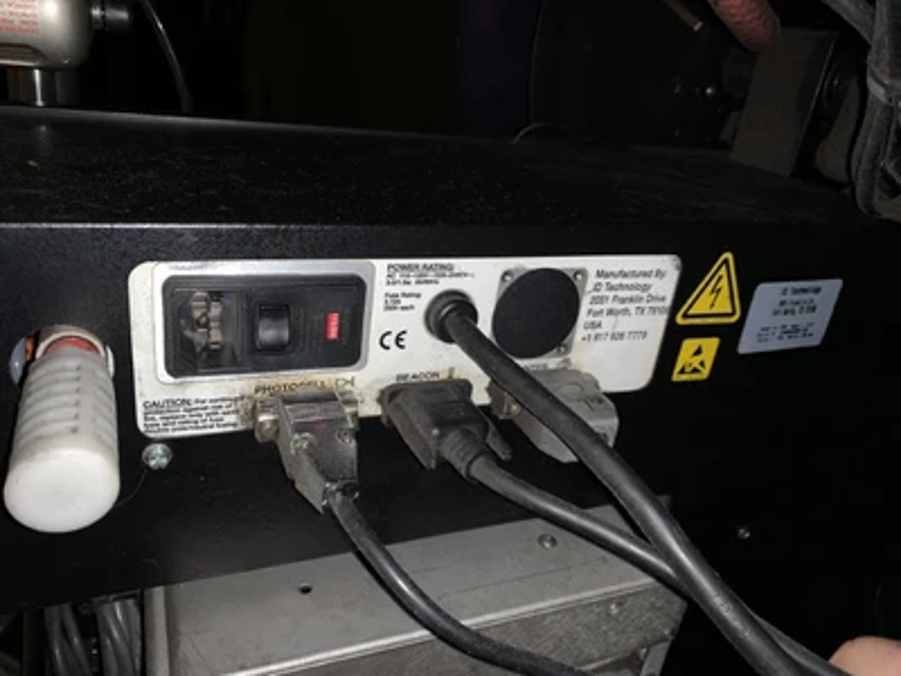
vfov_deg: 53.1
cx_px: 450
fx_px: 677
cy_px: 338
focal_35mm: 26
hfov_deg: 67.3
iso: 50
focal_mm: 4.25
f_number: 1.8
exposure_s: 1/48
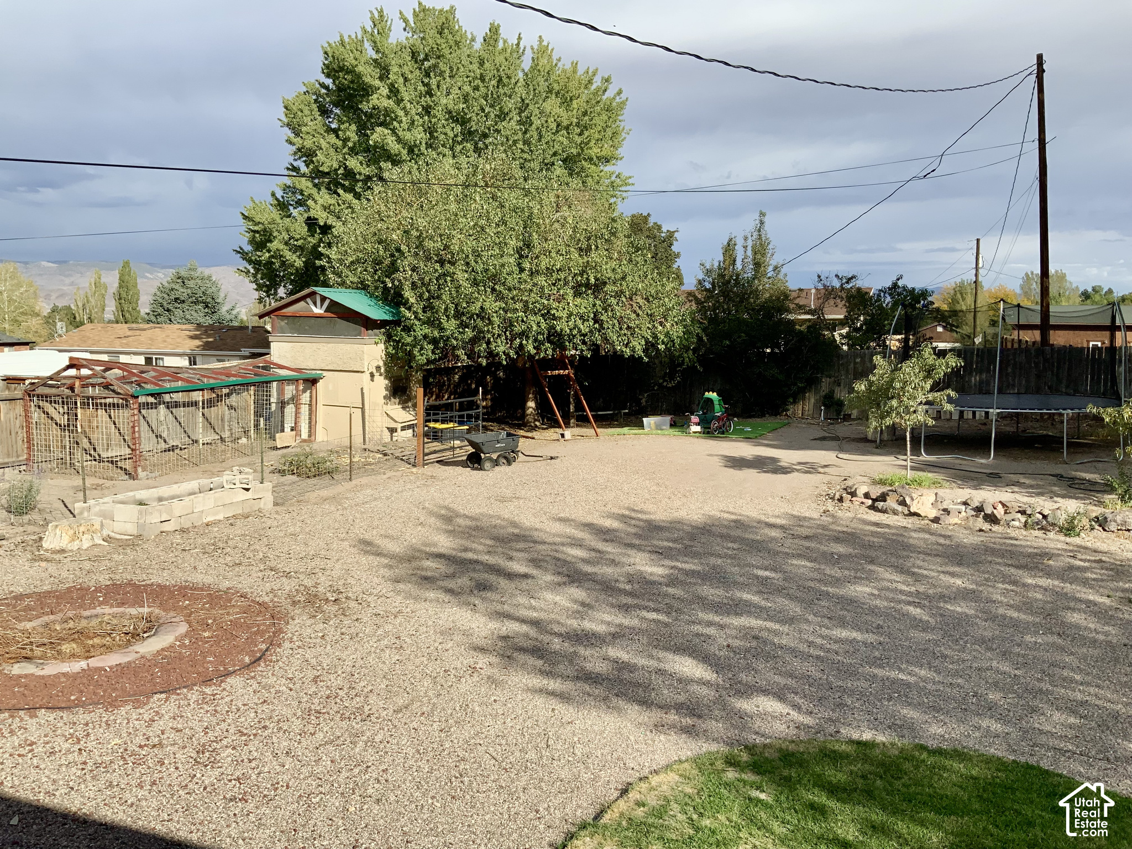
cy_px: 424
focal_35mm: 29
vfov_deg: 48.2
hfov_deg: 61.7
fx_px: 948
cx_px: 566
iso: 20
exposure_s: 1/2141
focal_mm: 3
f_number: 1.8
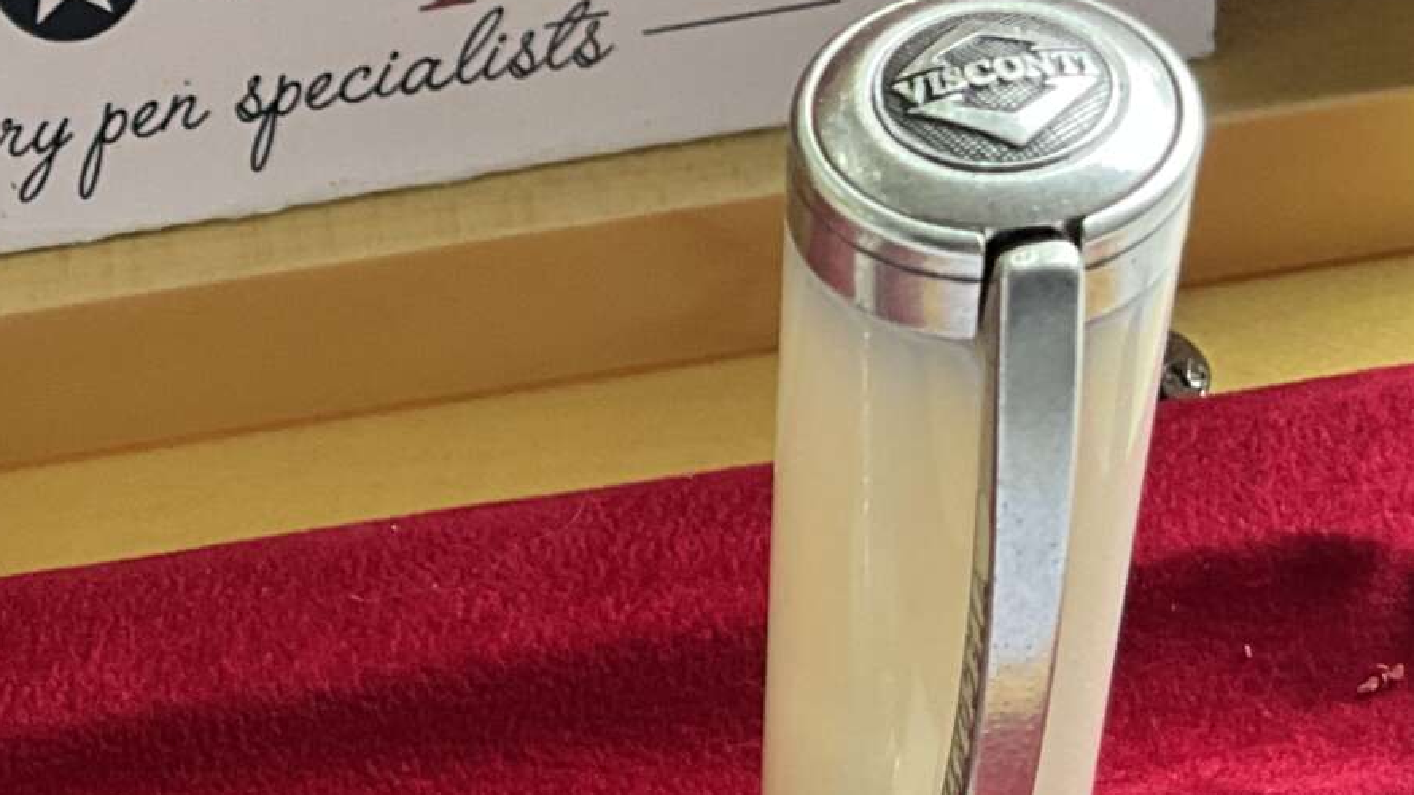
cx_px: -68
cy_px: 561
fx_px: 3412
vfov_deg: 13.3
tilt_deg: -49.4
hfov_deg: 22.3
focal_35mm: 91
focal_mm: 3
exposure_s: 1/122
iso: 64
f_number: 1.8
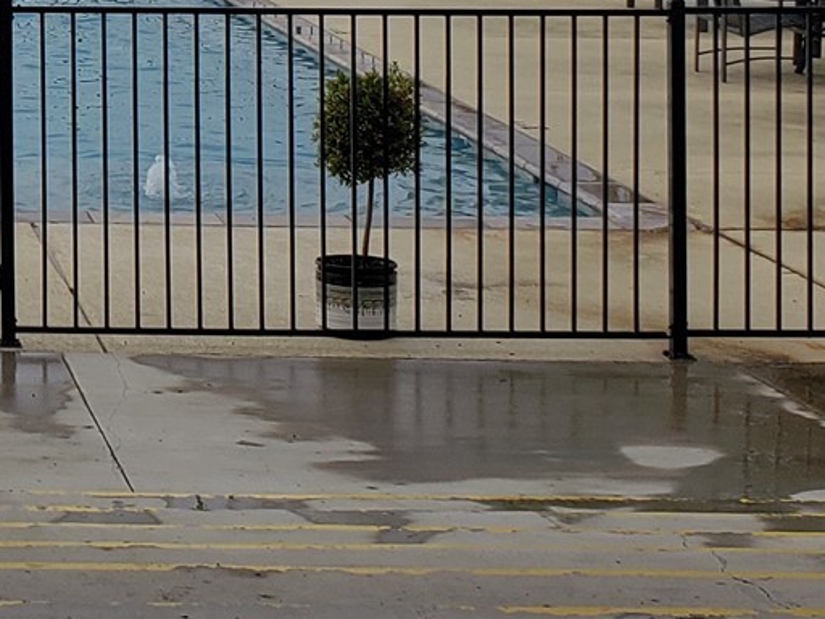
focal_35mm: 104
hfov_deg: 17.6
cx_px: -279
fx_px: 2479
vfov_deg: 13.7
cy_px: -203
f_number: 2.4
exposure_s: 1/134
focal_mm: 4.3
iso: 50
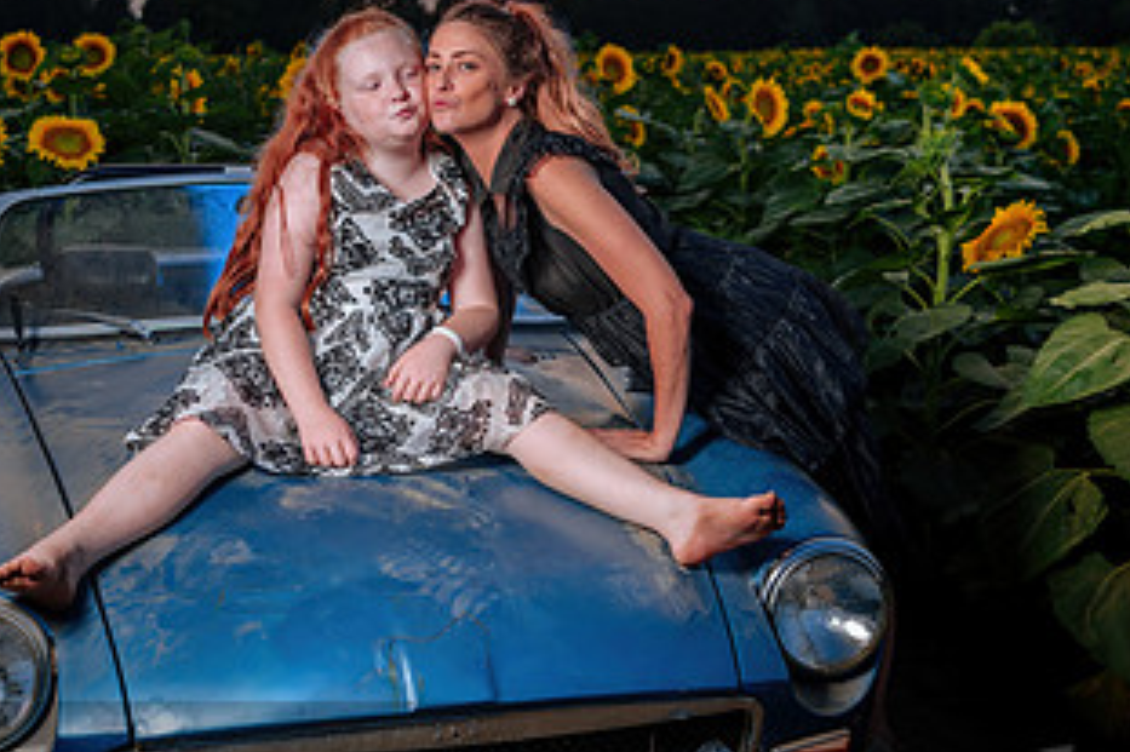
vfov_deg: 22.2
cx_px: 501
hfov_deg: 32.9
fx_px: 1914
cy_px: 325
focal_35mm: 61
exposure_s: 1/125
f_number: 3.2
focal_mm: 31
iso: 64
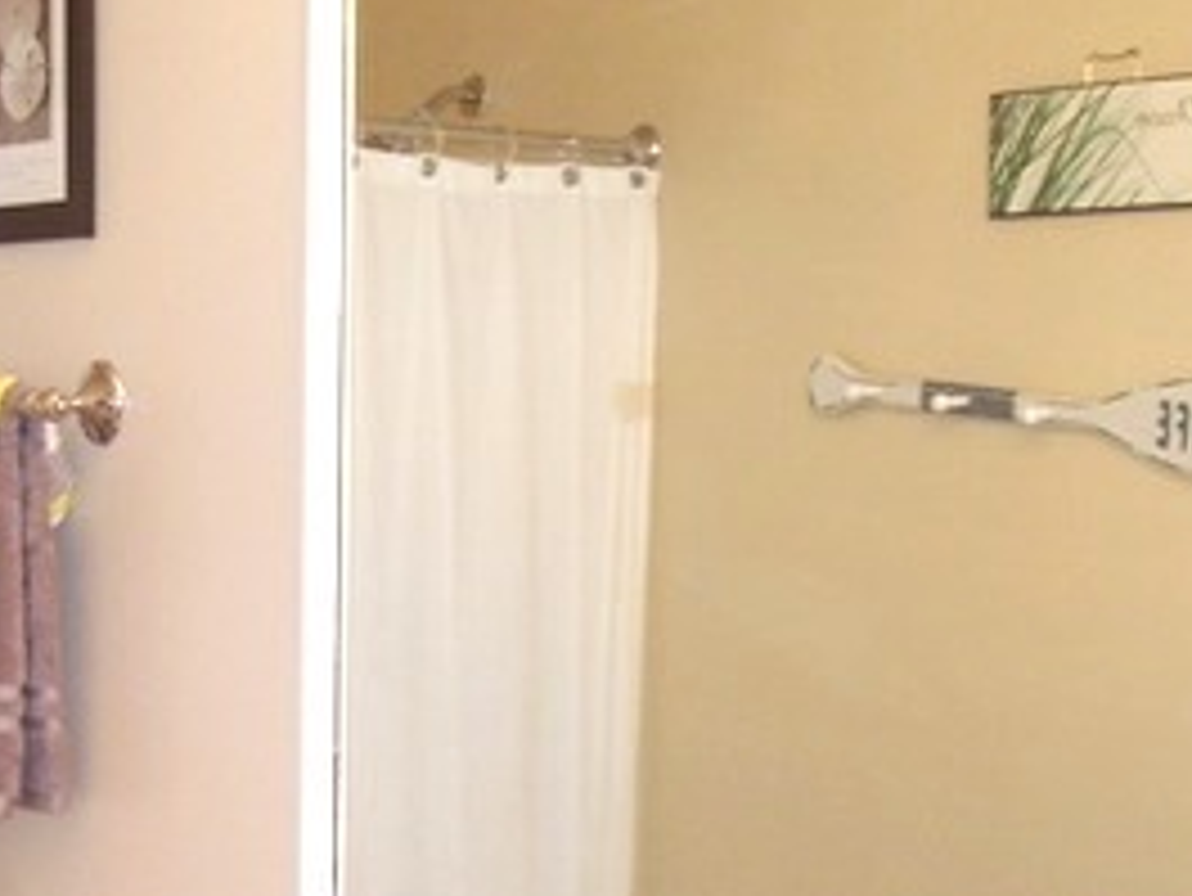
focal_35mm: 87
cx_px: 306
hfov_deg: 22.3
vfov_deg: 16.7
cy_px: 819
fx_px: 2997
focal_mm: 6
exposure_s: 1/60
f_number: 2.7
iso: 80
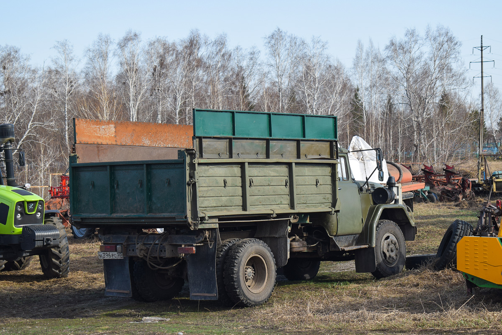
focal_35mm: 82
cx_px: 251
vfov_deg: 16.6
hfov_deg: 24.6
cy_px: 168
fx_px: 1150
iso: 200
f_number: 6.3
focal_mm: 55
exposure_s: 1/400
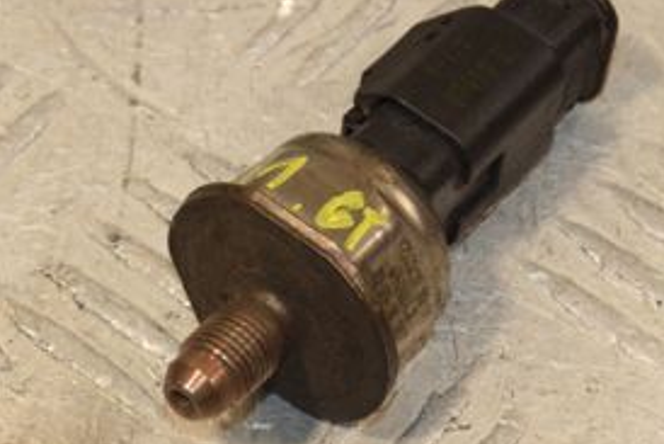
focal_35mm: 280
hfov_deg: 7.4
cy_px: 235
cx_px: 267
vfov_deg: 4.9
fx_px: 5167
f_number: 9
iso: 800
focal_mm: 80
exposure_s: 1/200
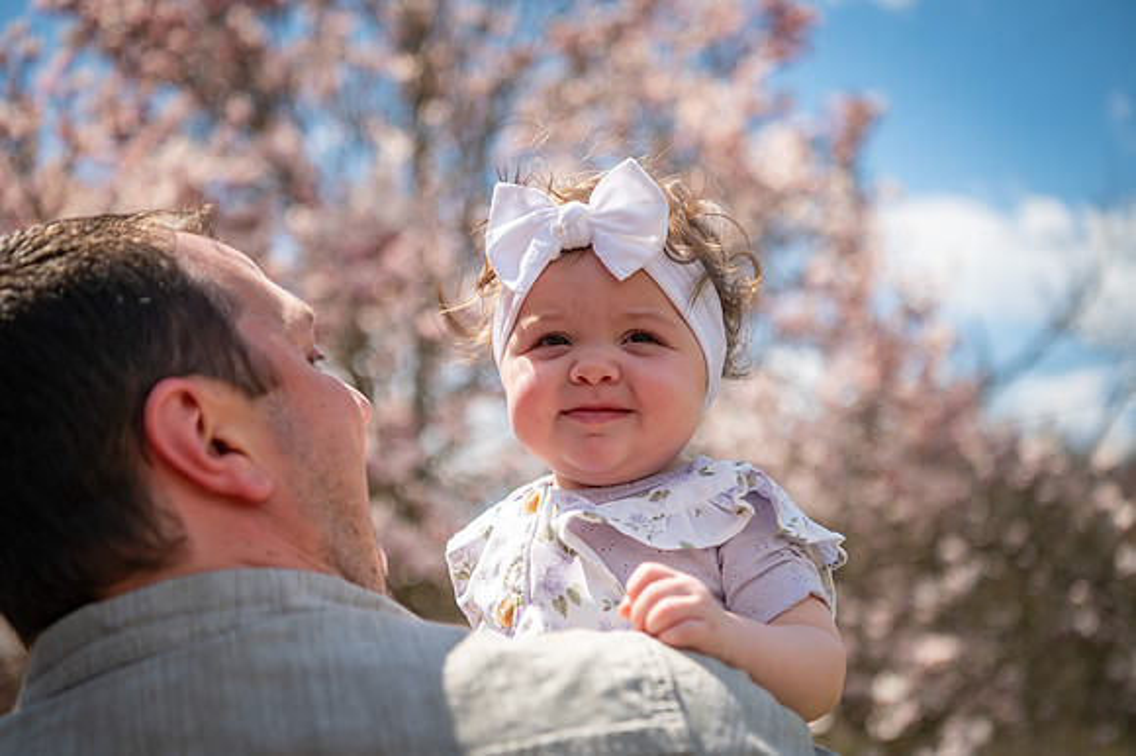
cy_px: 378
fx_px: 1514
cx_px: 568
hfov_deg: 41.1
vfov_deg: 28.0
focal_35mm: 48
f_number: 2.8
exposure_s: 1/8000
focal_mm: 48
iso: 400
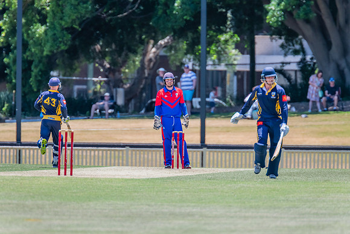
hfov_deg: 3.3
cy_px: 118
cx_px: 170
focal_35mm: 617
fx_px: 5996
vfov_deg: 2.2
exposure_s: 1/2000
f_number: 7.1
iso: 640
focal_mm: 600
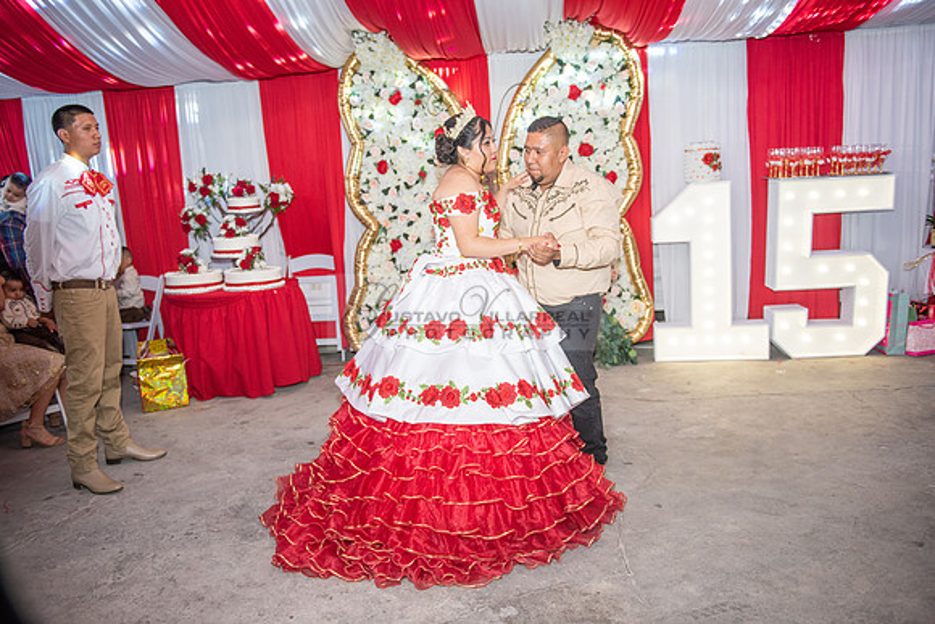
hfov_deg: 65.5
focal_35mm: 28
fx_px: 727
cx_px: 468
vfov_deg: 46.4
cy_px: 312
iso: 800
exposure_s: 1/160
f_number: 3.2
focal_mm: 28
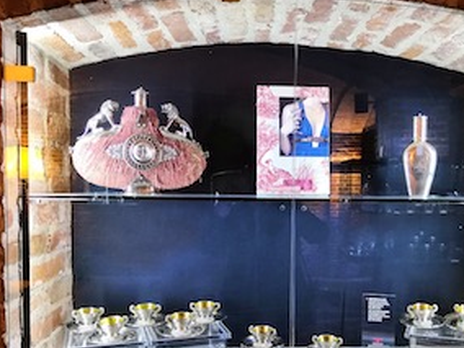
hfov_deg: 48.7
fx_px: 509
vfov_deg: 37.5
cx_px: 279
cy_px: 214
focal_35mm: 38
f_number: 1.8
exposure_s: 1/16.7
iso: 1000
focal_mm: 3.95
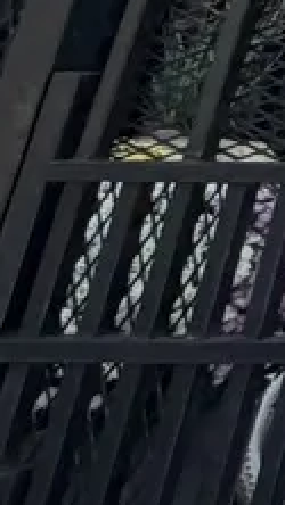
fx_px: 1329
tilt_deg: +16.8
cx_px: 1569
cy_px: -291
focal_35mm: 99
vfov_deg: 18.6
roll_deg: -0.6
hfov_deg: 5.7
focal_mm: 2.22
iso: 50
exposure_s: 1/231
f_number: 2.2
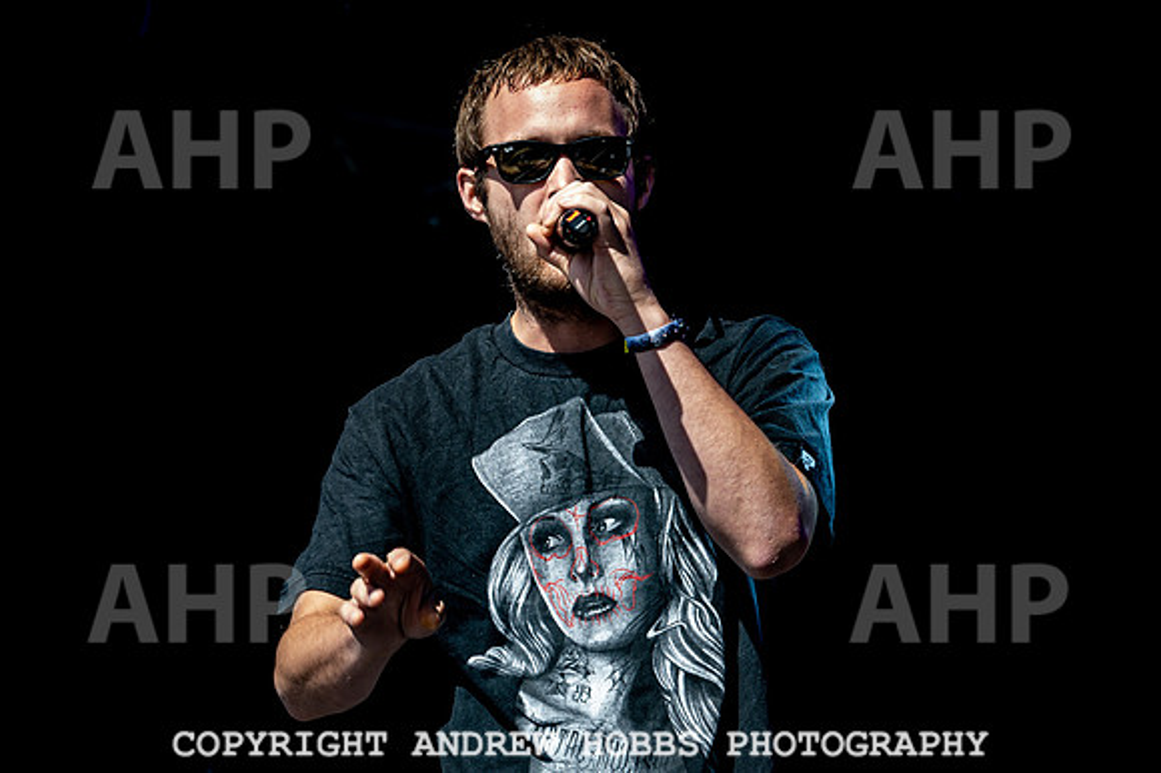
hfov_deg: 12.1
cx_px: 629
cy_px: 285
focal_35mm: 171
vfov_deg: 8.0
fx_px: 5497
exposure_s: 1/400
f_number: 5.6
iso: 220
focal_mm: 135
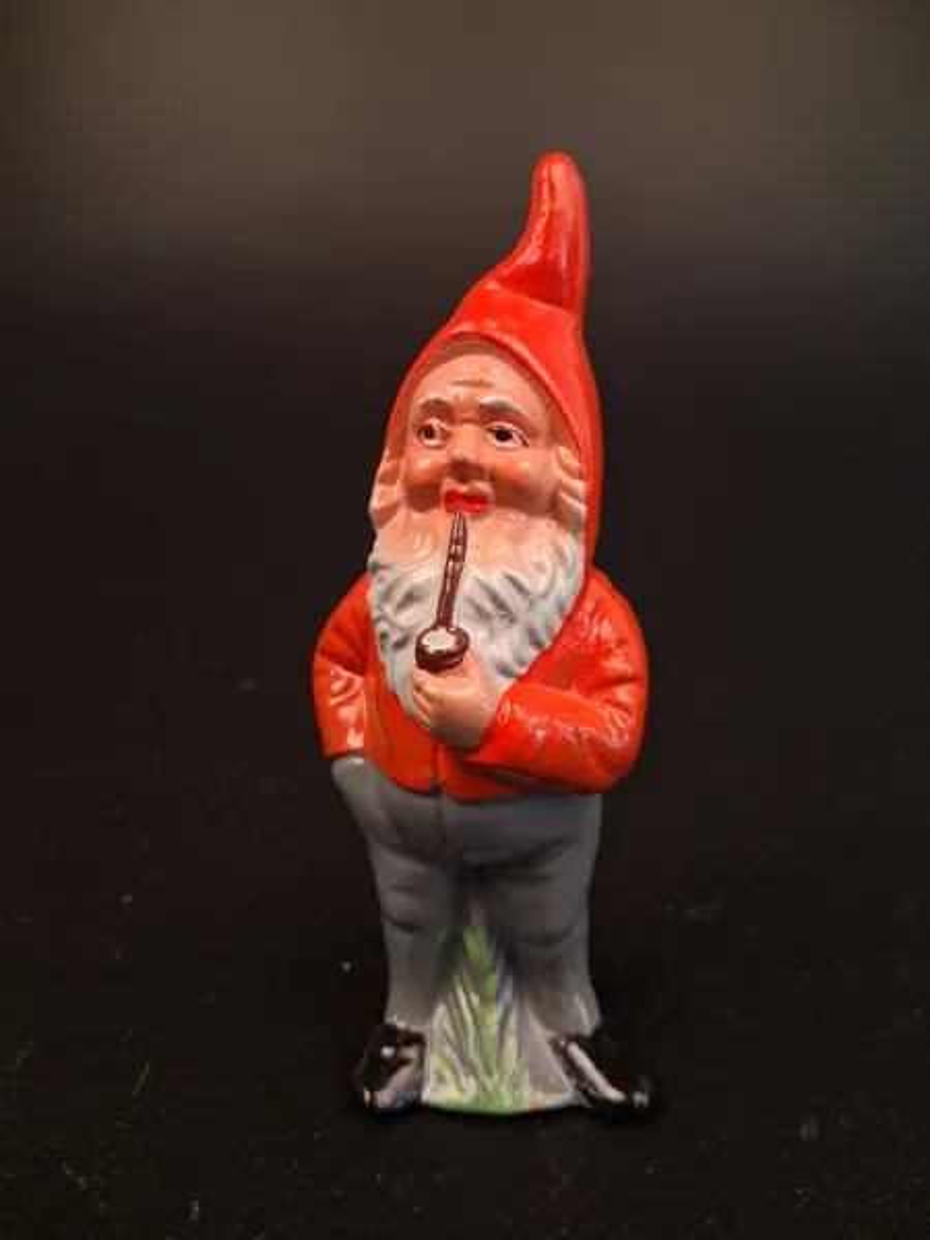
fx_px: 967
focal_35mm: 27
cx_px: 465
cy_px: 620
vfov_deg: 65.3
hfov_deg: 51.4
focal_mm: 4
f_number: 1.8
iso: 320
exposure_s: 1/50
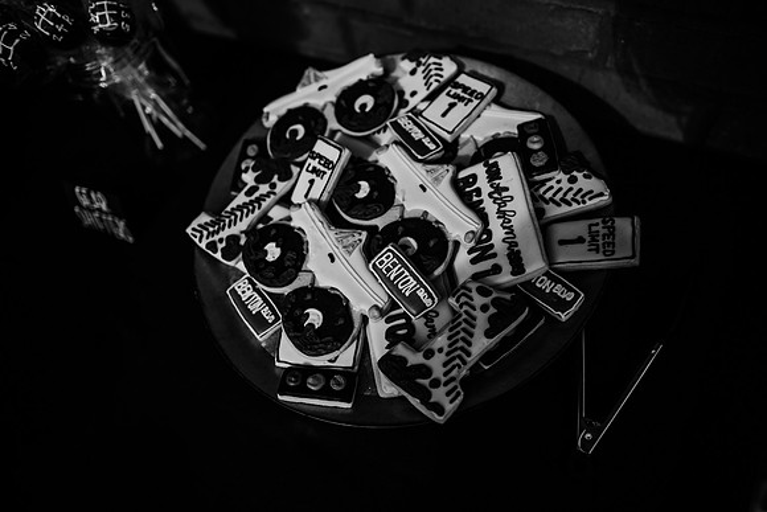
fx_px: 511
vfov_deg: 53.2
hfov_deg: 73.7
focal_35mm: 24
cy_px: 256
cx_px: 384
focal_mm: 24
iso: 100
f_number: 2.2
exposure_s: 1/1250
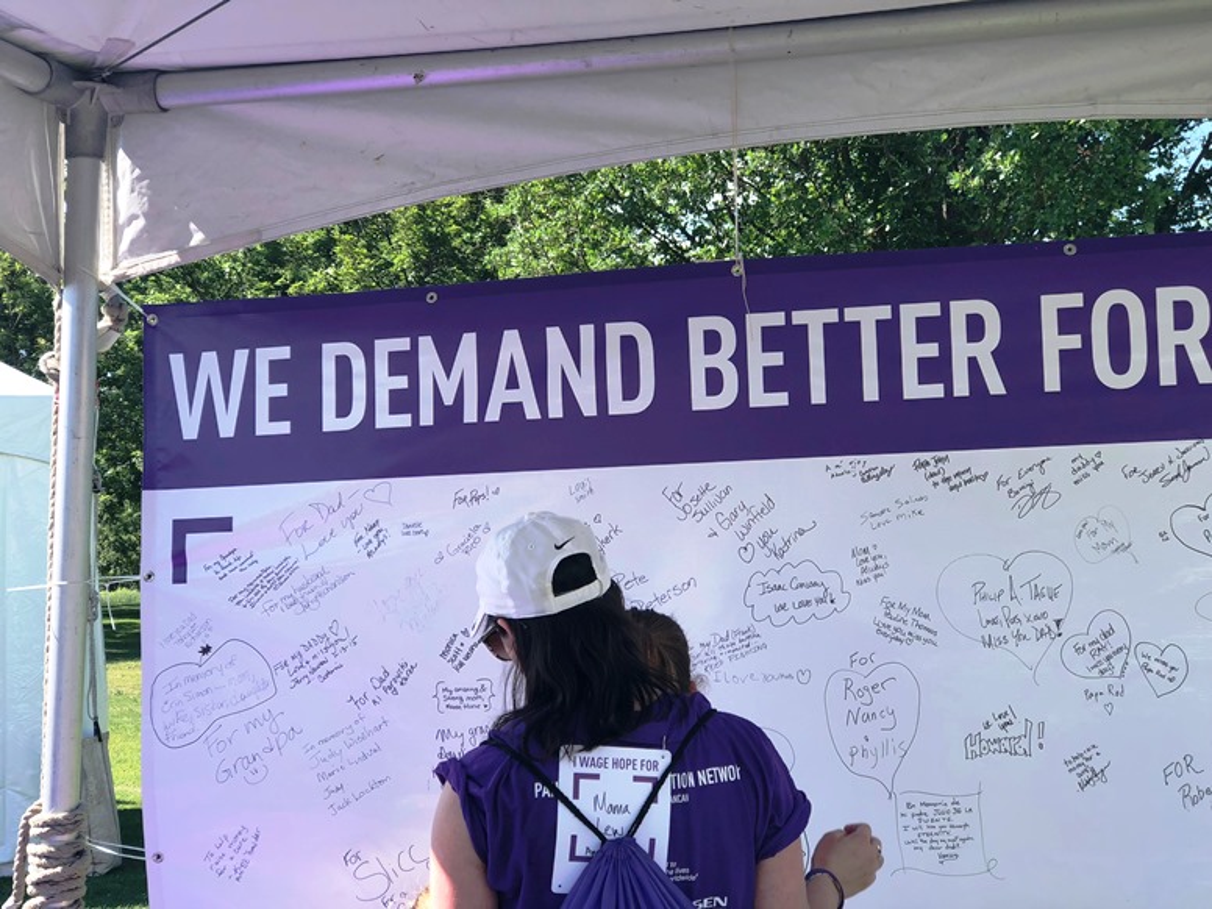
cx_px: 606
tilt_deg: +1.3
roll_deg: +2.9
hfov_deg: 33.8
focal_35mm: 57
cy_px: 454
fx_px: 1996
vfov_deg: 25.7
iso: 20
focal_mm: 6.6
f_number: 2.8
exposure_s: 1/257
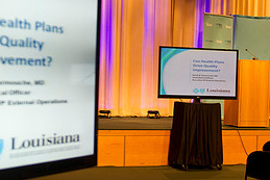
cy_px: 98
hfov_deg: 26.6
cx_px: 131
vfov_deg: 18.0
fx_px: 570
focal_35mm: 76
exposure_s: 1/320
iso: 2500
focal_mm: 34
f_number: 2.8
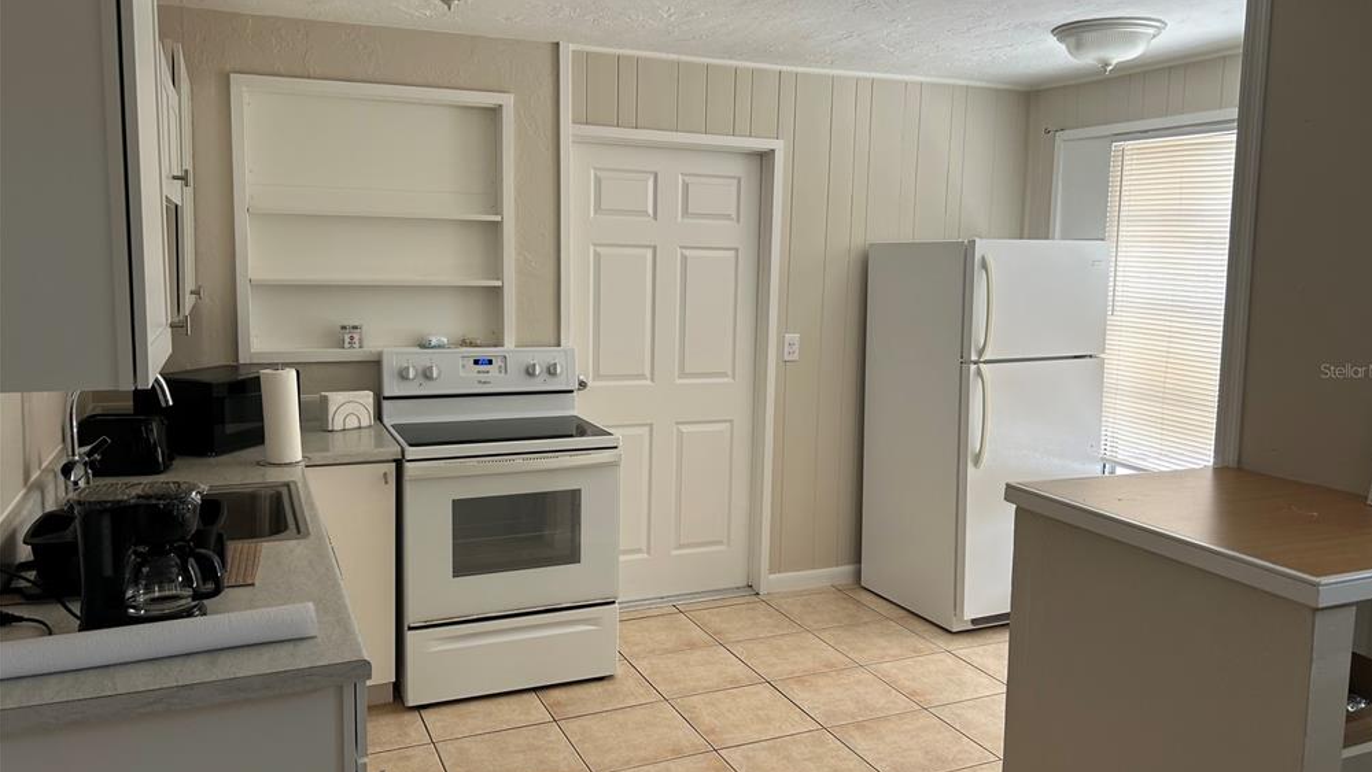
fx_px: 1055
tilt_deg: -6.3
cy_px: 370
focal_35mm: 29
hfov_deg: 66.0
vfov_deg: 40.2
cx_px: 701
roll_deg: -1.1
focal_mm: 5.7
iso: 50
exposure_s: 1/121
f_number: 1.5
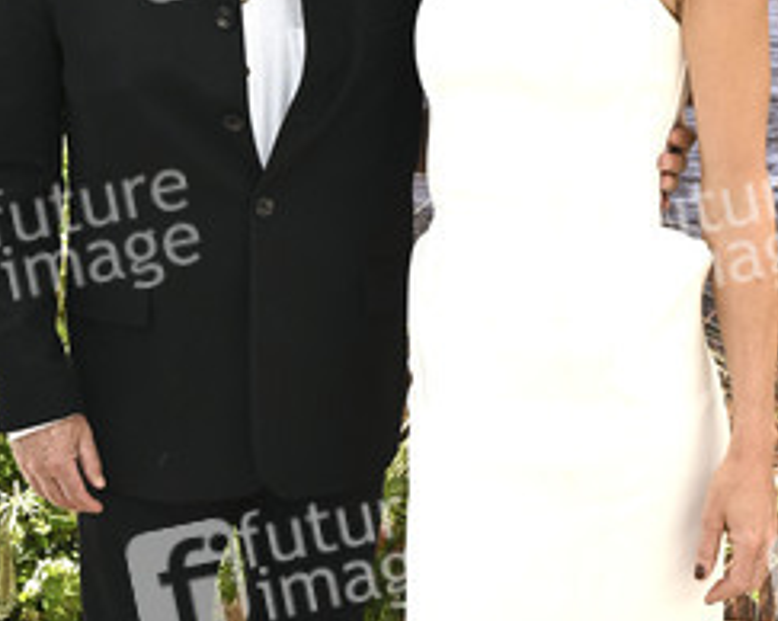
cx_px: 384
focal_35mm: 54
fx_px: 1242
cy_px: 86
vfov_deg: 27.3
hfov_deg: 34.8
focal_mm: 35
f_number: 8
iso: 250
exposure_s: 1/320
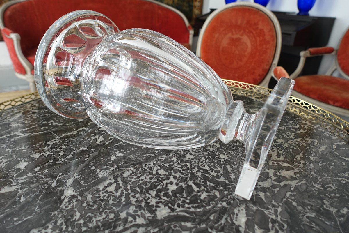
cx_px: 174
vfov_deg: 53.1
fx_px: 233
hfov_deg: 73.7
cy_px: 116
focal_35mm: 24
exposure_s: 1/80
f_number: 2.8
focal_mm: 8.8
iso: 125
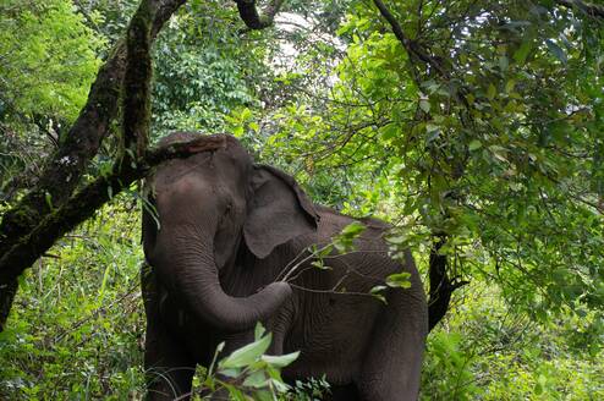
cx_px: 302
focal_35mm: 84
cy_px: 200
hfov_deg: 24.2
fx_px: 1407
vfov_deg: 16.2
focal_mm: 56
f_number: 5
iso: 800
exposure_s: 1/500
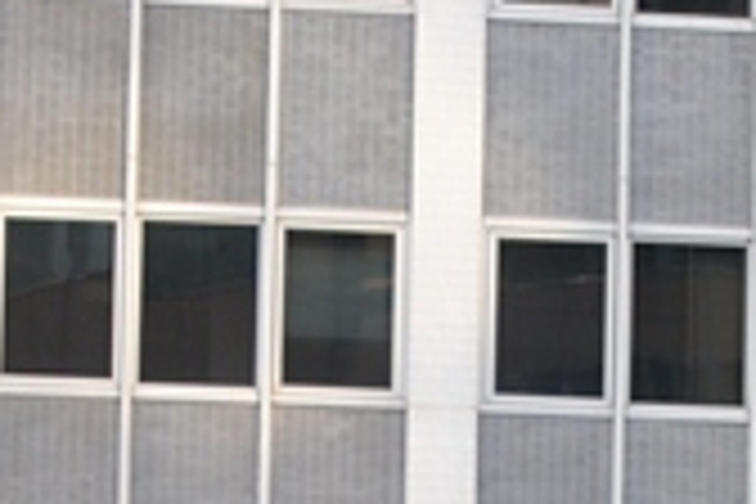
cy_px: 1408
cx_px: 1359
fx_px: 5355
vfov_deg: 5.1
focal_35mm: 255
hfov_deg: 7.8
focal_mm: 28
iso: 320
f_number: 5.6
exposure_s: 1/125
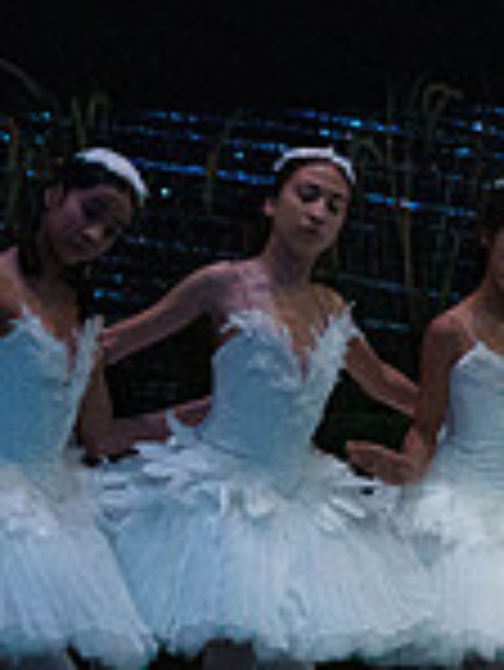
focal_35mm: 1108
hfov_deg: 1.3
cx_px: 1063
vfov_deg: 1.8
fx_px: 21479
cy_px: 230
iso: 8000
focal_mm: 268
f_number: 5.6
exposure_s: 1/320
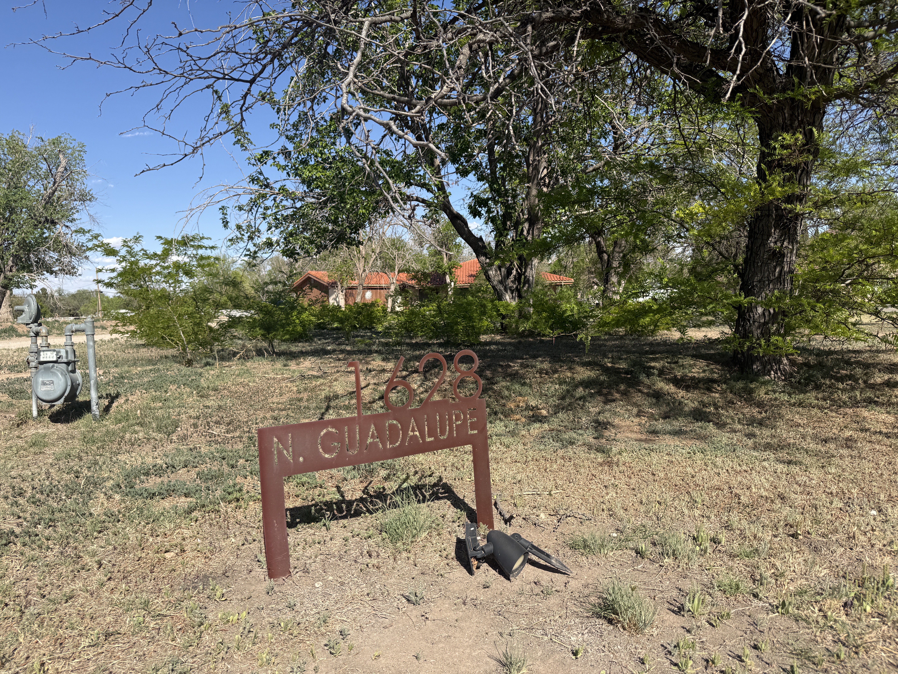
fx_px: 623
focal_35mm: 24
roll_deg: +1.0
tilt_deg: -2.4
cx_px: 449
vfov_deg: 56.8
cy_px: 337
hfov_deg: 71.6
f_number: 1.78
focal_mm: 6.76
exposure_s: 1/3759
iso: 80
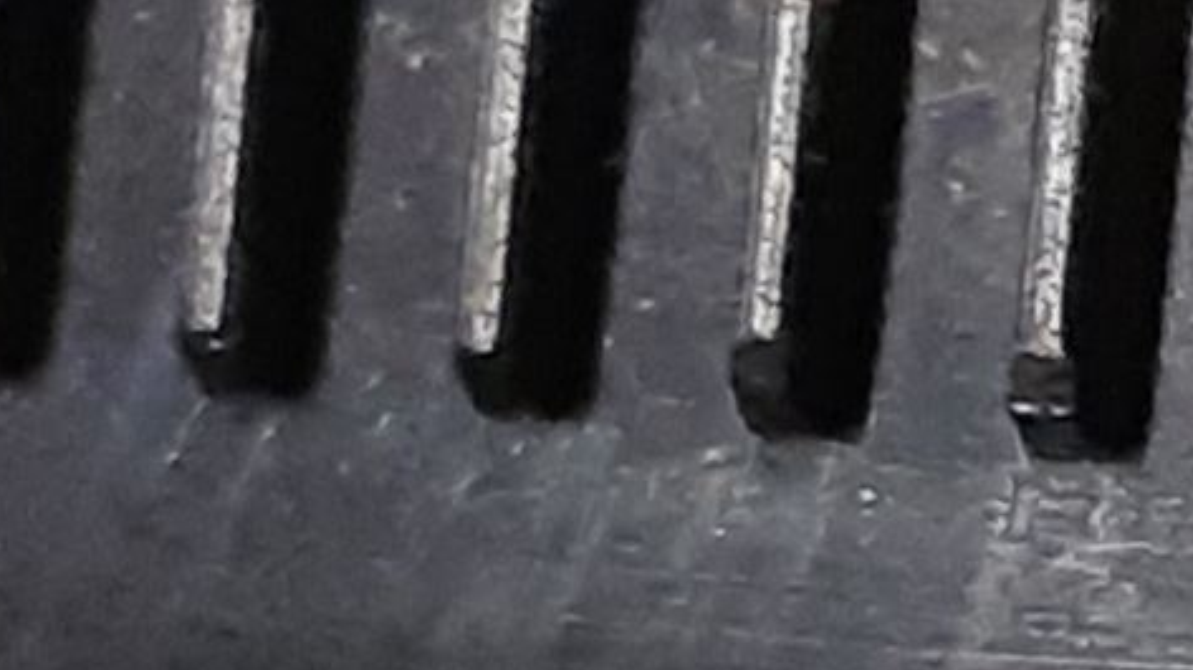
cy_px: 602
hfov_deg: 15.2
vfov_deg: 9.8
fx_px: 3889
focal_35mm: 123
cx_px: 2110
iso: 200
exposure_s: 1/50
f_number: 1.7
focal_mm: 3.93
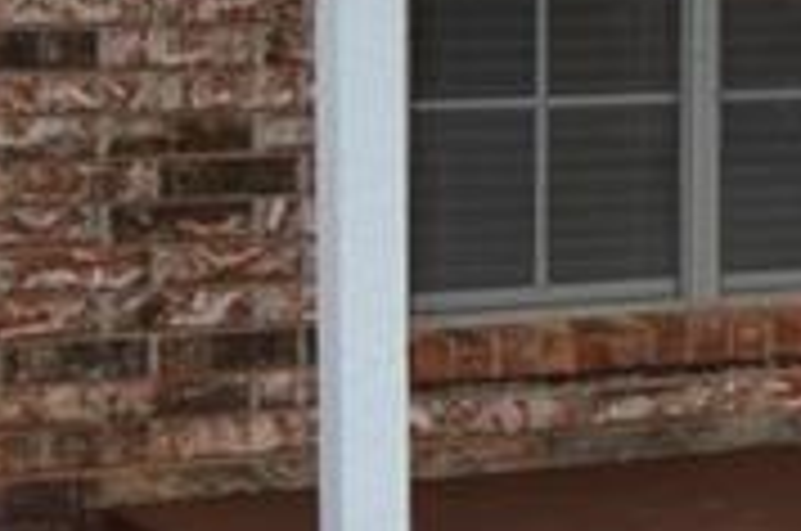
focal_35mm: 155
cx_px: 2102
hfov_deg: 10.7
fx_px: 3443
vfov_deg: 8.7
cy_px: -122
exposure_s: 1/250
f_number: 8
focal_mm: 18
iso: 100
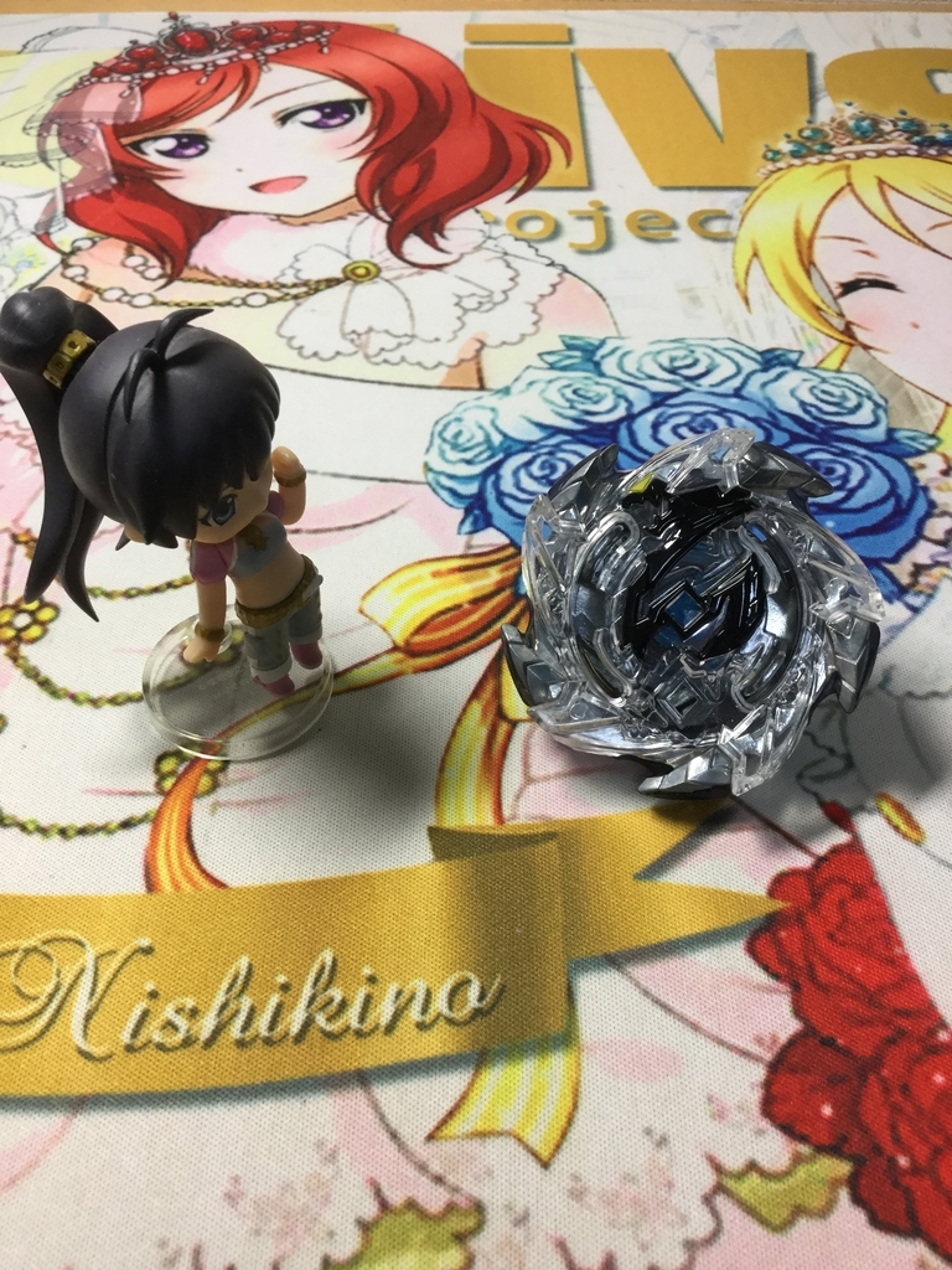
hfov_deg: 45.4
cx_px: 476
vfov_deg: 58.4
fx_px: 1137
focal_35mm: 31
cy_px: 635
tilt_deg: -46.1
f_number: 2.4
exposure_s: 1/40
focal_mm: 3.3
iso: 32
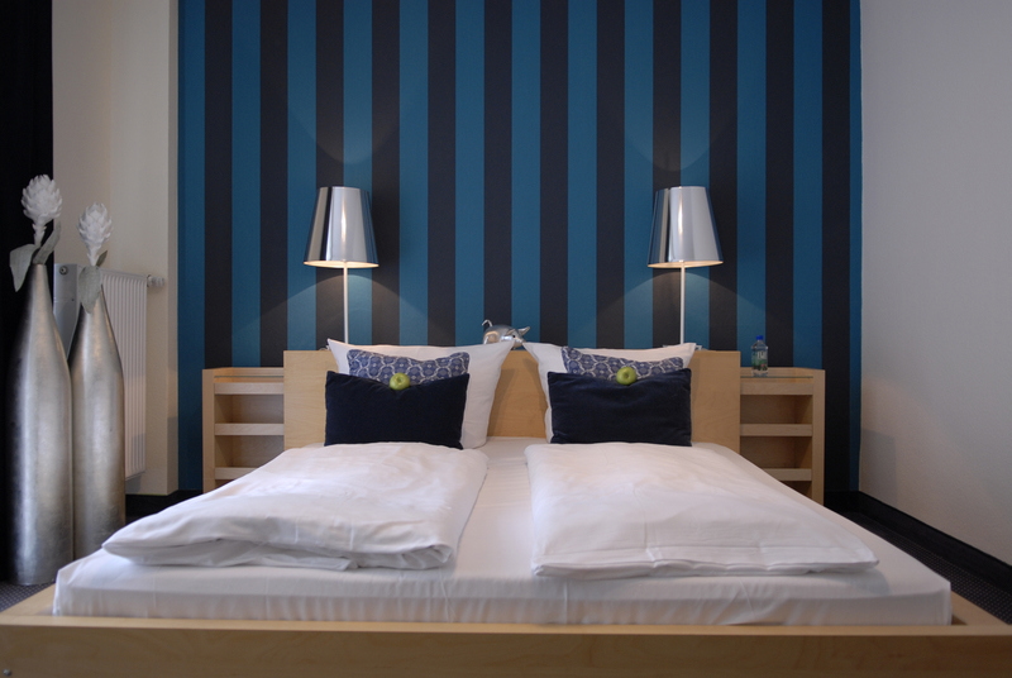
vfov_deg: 45.8
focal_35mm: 28
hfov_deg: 64.5
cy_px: 339
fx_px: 802
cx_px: 506
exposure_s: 1/20
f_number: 2.8
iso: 200
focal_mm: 19
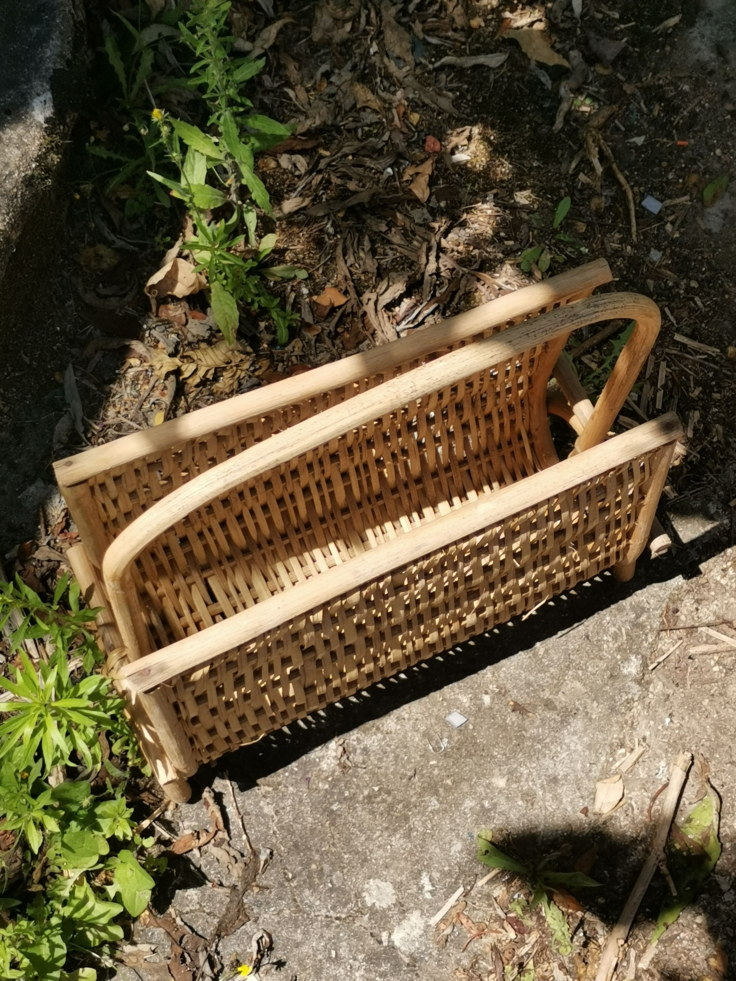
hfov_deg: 28.0
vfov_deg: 36.8
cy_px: 490
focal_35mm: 52
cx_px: 368
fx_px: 1474
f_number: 1.8
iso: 50
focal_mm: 4.75
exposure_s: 1/1227
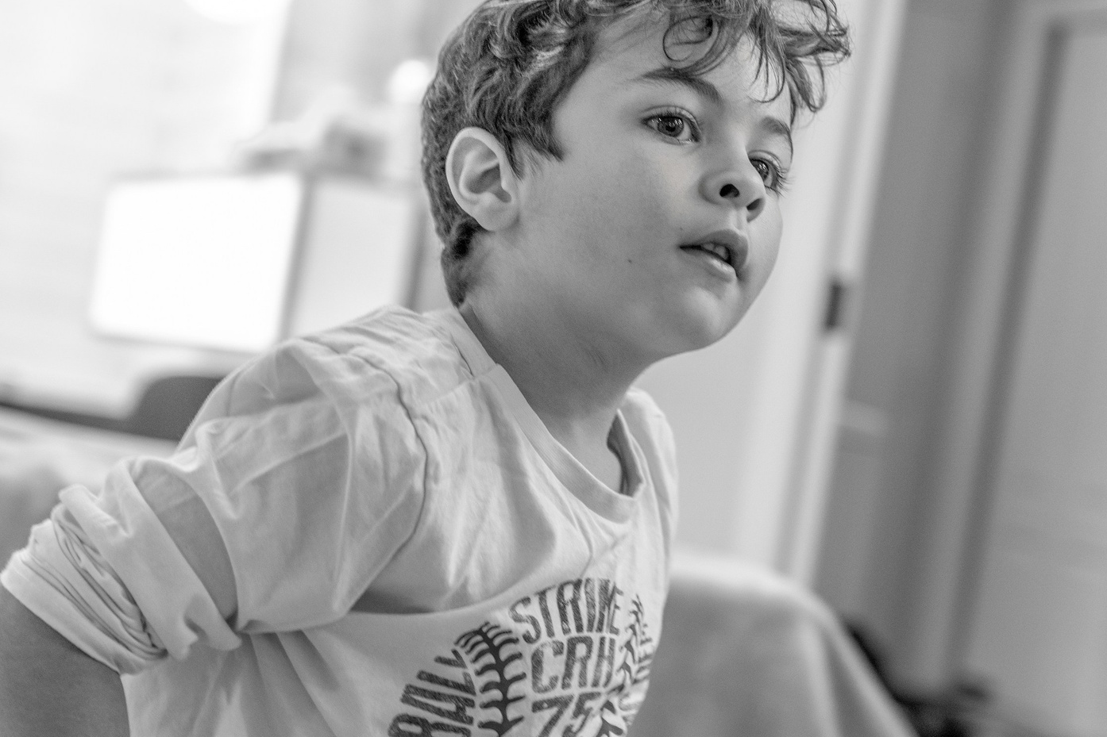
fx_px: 2767
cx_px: 540
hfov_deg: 22.6
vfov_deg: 15.2
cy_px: 380
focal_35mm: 90
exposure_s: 1/160
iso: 2000
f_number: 2.8
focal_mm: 49
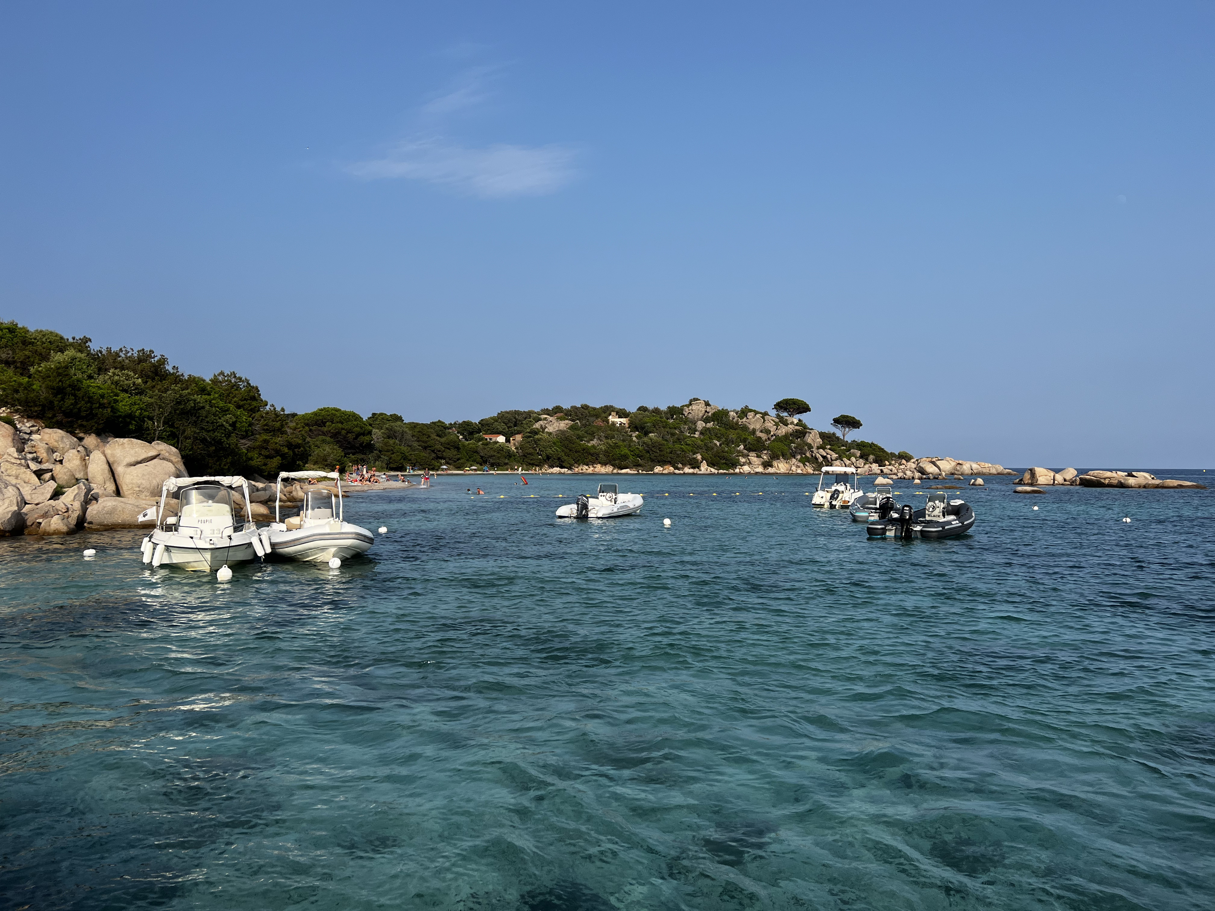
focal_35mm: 26
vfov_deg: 53.1
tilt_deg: +0.8
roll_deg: +0.0
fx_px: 913
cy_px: 456
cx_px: 608
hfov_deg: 67.3
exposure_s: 1/3968
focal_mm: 5.7
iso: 50
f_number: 1.5
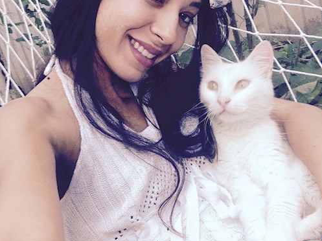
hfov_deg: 40.5
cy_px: 112
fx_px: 437
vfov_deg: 30.8
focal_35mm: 47
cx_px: 161
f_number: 2.4
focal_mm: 2.18
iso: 40
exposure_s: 1/30
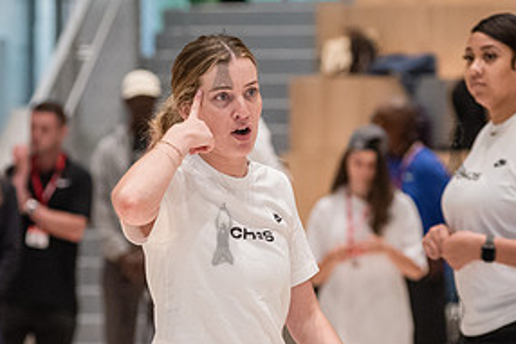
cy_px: 233
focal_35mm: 325
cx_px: 212
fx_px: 4660
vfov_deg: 4.2
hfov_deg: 6.3
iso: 5000
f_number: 4
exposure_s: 1/500
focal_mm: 155
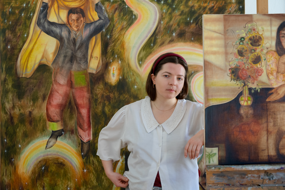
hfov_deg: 41.1
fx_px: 380
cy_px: 95
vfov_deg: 28.1
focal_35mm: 48
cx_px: 142
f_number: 2.8
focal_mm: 48
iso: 800
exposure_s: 1/160
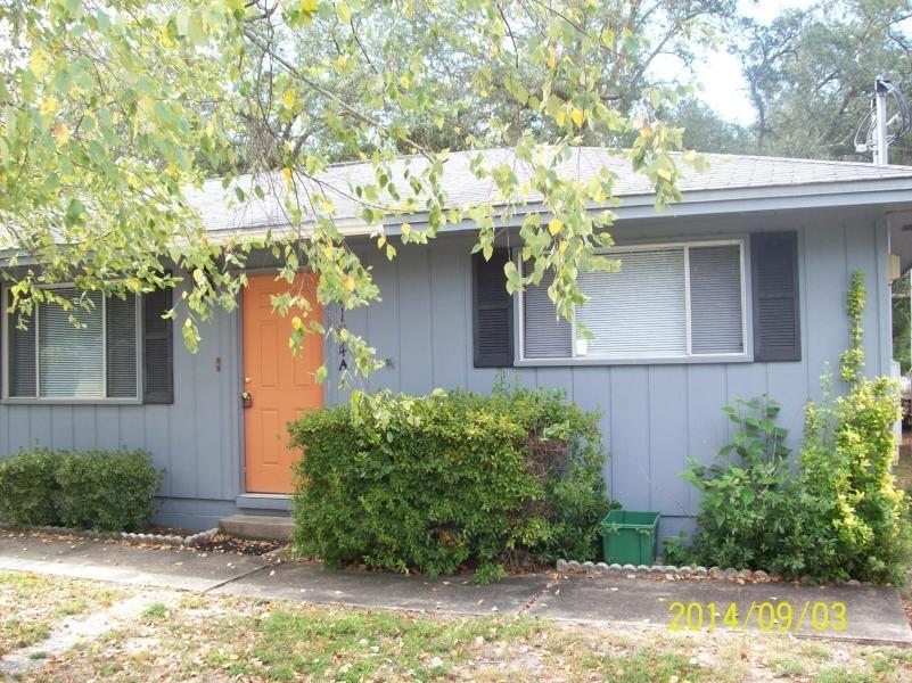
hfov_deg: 51.4
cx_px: 456
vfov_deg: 39.6
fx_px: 948
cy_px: 342
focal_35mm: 36
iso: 80
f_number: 2.7
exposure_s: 1/150
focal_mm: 6
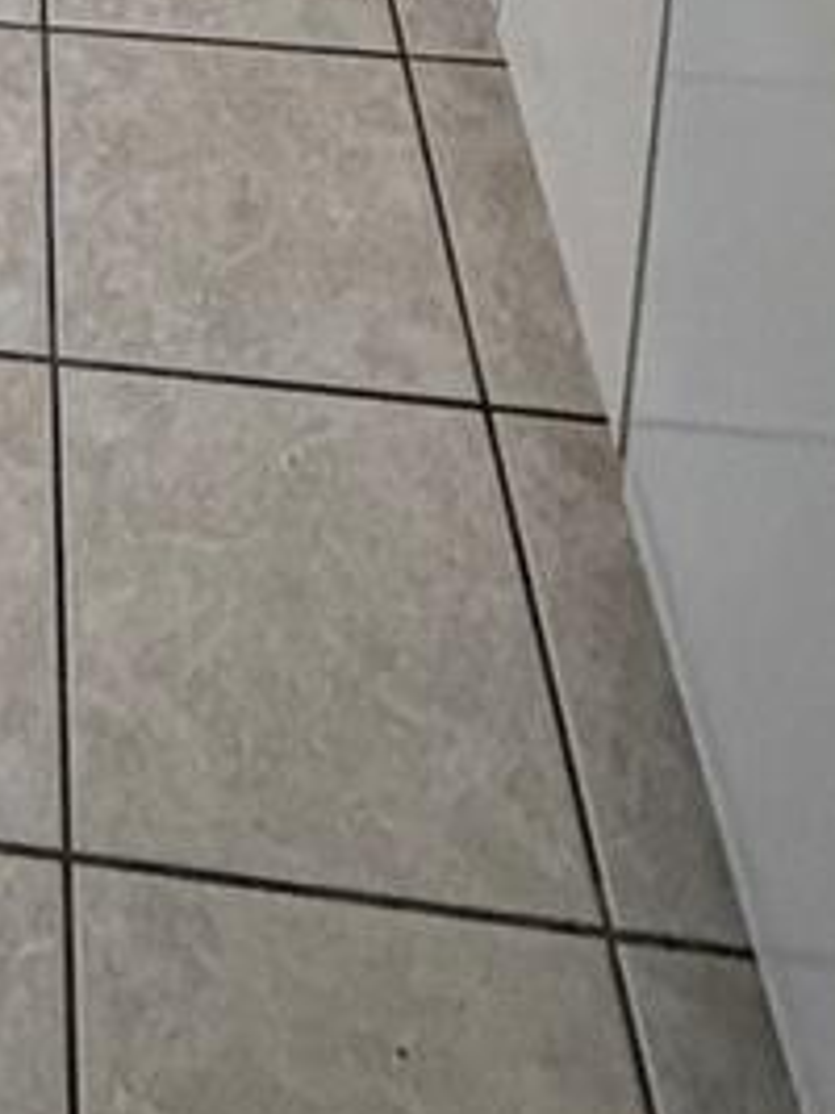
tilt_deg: -17.5
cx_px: -301
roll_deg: +2.4
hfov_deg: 20.8
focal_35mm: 63
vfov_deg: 19.4
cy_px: -1064
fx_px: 2028
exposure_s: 1/60
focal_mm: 2.22
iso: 500
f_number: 2.2
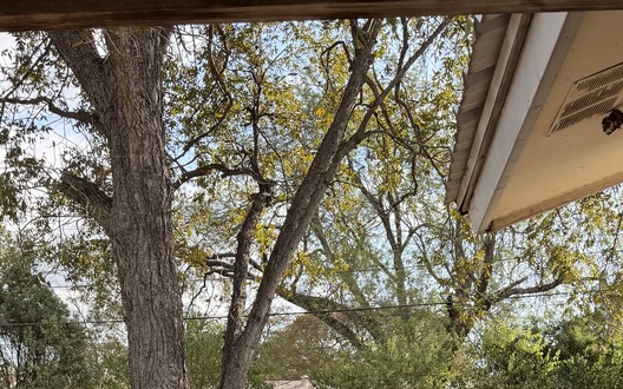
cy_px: 578
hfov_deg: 38.9
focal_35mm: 52
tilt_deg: -9.5
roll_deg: +1.1
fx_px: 883
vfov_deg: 21.1
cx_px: 316
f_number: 1.78
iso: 80
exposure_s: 1/1585
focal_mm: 6.76
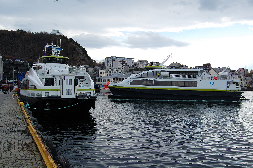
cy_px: 84
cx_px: 126
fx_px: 211
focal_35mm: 30
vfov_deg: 43.5
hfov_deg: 62.0
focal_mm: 20
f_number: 10
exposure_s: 1/250
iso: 200
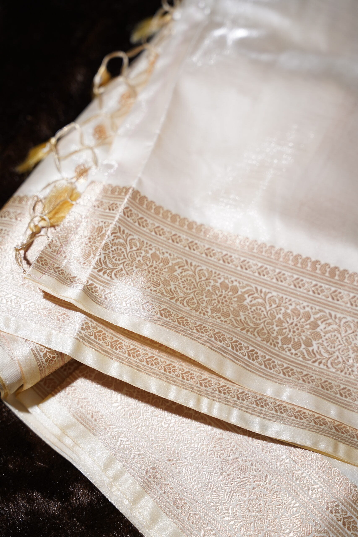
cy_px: 268
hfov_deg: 25.8
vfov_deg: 37.8
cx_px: 179
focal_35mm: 52
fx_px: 783
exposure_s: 1/250
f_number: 2.8
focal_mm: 52.5
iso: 320
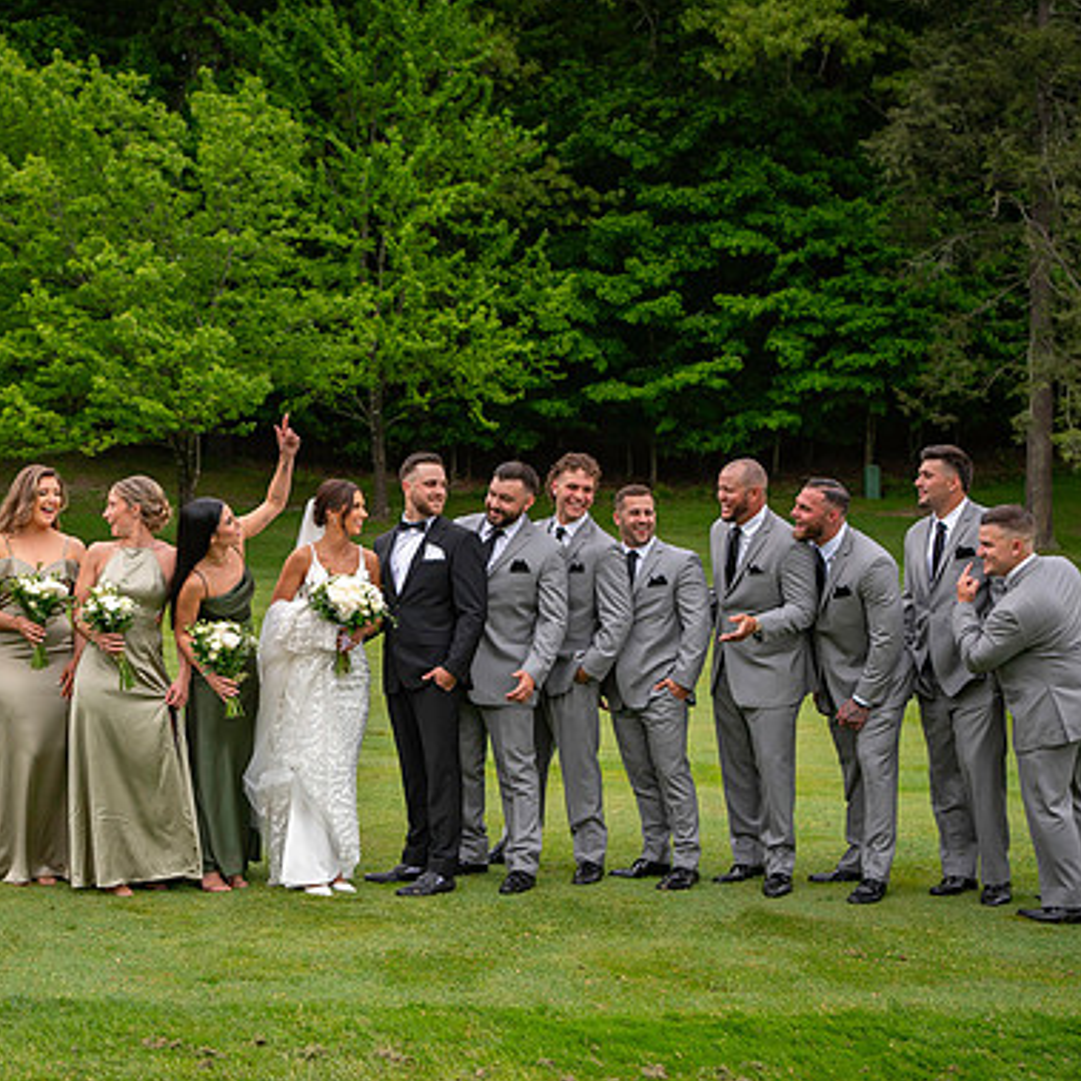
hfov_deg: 31.0
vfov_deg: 31.1
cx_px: 418
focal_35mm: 55
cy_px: 545
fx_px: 1943
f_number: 3.2
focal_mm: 32
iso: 400
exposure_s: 1/2000
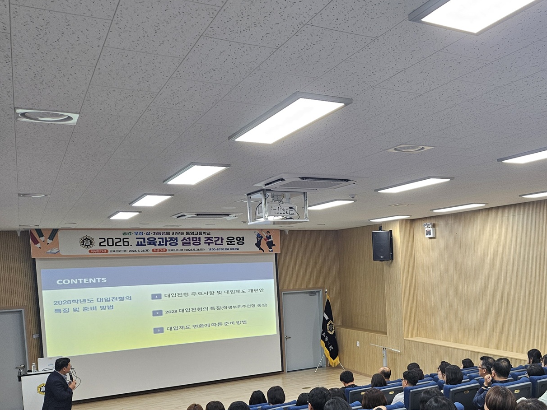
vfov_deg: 36.9
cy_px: 300
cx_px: 444
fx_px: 600
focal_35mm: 38
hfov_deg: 46.2
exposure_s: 1/60
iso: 80
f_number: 1.8
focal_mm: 5.4
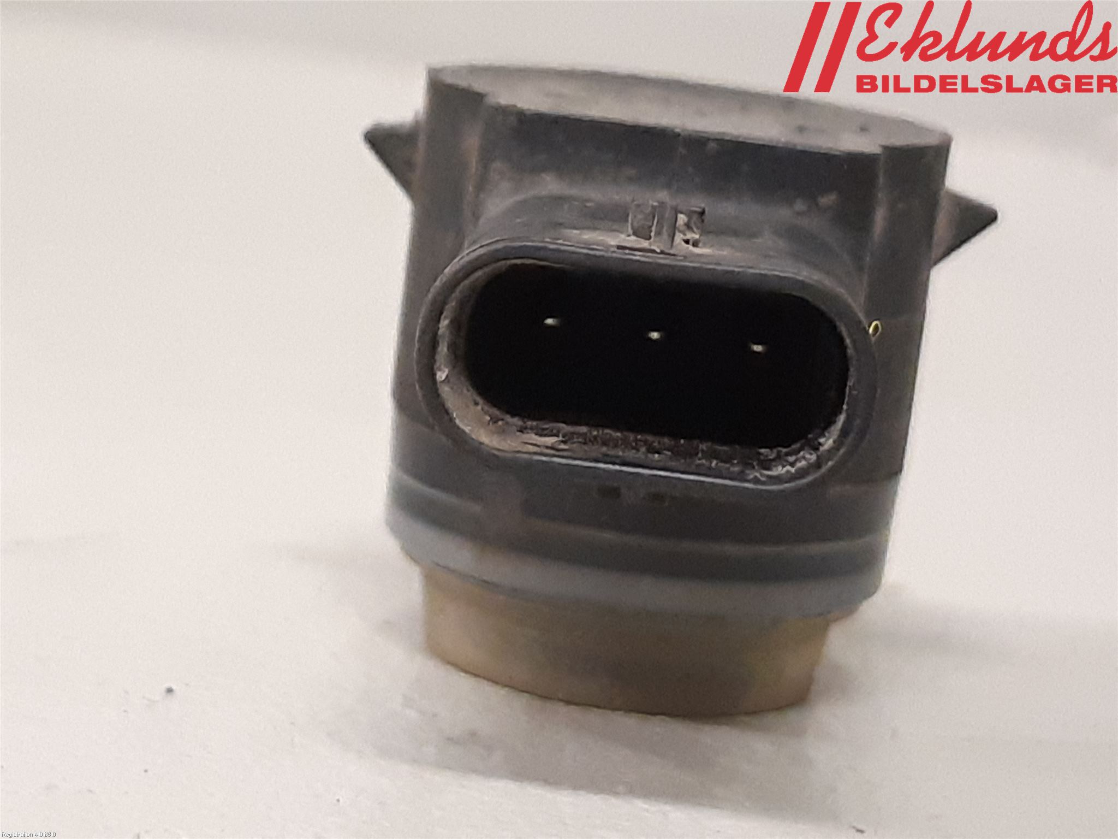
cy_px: 420
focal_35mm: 26
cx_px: 559
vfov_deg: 53.1
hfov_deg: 67.3
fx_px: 840
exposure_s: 1/50
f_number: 1.7
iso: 320
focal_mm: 3.93
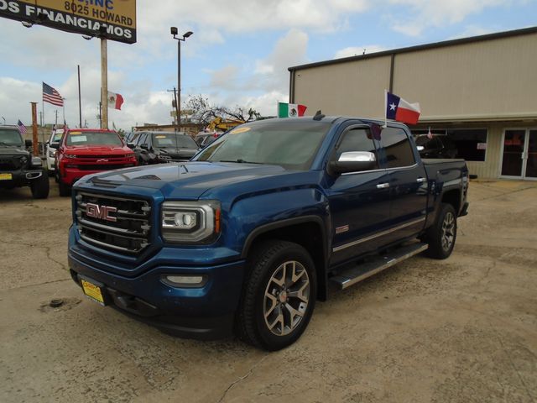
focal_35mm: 26
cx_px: 268
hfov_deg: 67.3
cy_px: 202
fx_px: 403
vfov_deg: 53.1
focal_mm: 4.6
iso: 100
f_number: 3.2
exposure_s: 1/1000
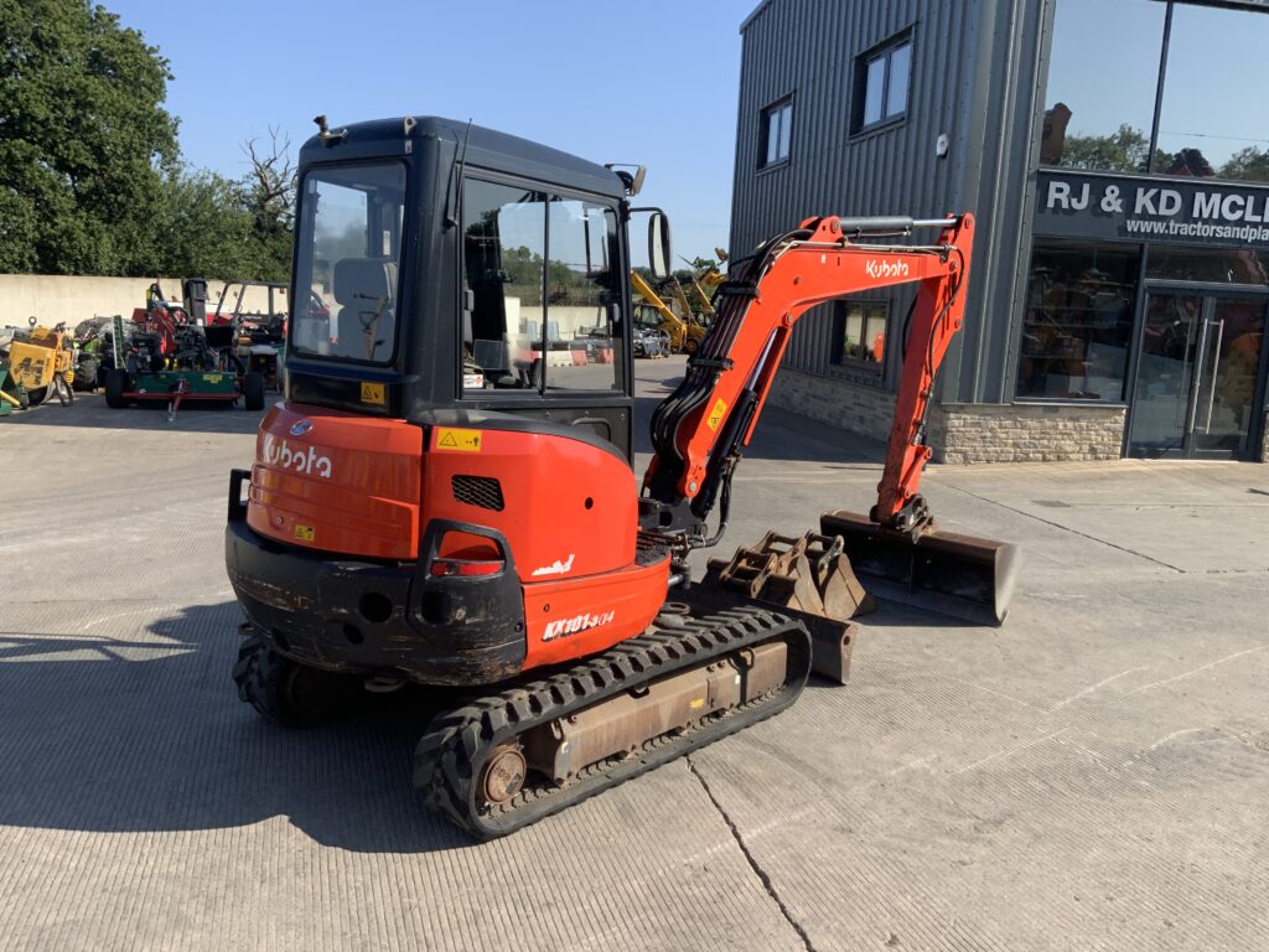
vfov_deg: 48.2
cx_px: 634
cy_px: 476
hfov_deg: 61.7
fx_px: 1063
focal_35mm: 29
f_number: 1.8
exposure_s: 1/1195
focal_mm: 3
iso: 16
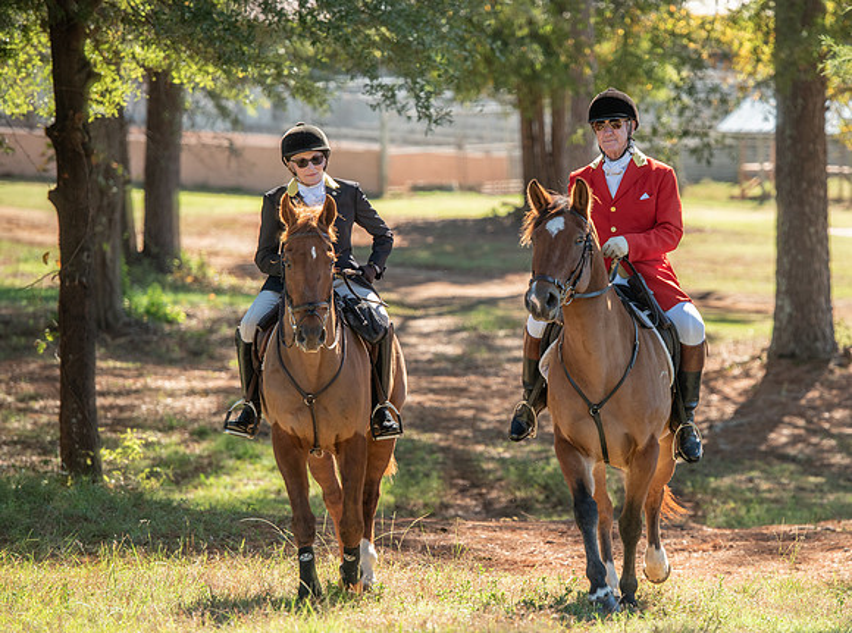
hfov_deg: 9.9
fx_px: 4903
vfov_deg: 7.4
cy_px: 356
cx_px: 535
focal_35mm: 200
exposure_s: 1/250
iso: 280
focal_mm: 165
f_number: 4
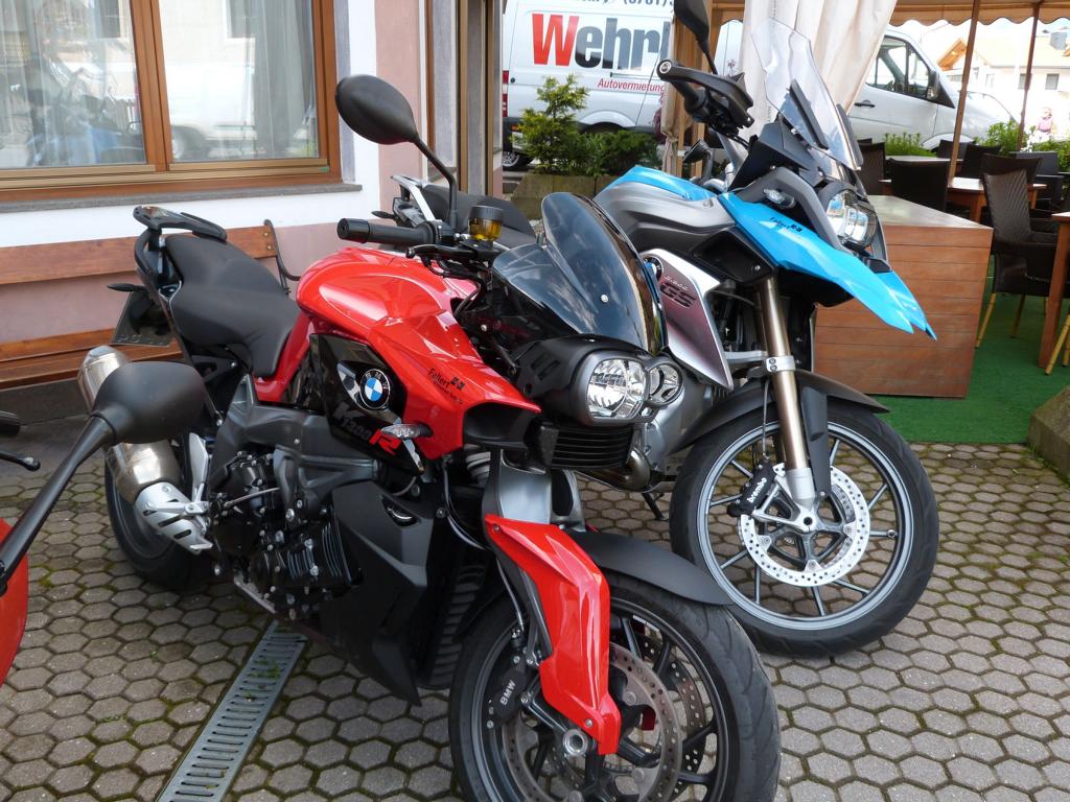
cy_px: 401
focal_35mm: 31
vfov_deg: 45.4
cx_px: 535
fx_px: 958
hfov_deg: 58.4
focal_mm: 5.4
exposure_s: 1/125
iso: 100
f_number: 3.6
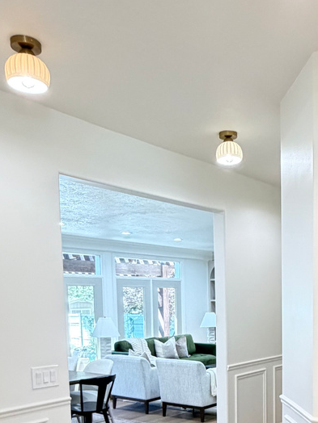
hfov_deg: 34.2
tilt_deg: -5.8
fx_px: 502
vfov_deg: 43.0
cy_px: 357
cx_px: 248
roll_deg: +1.2
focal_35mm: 41
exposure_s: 1/60
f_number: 2.2
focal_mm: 2.22
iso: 320
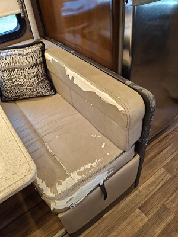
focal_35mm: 25
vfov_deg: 69.4
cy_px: 118
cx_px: 89
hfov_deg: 54.9
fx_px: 171
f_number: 1.8
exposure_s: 1/50
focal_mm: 4.69
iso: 250
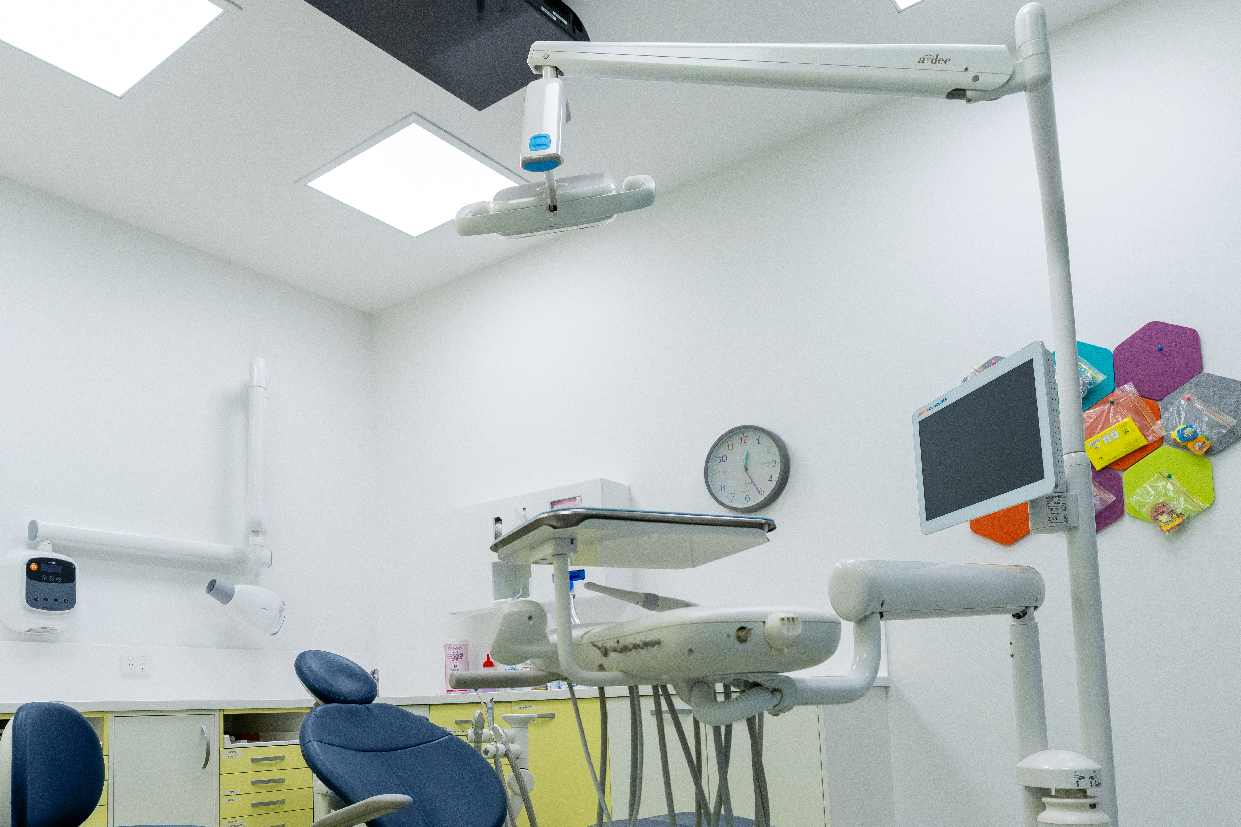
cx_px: 494
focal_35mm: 28
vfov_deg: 44.7
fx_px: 965
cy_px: 631
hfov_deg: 64.8
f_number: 4
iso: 800
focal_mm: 17
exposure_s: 1/250
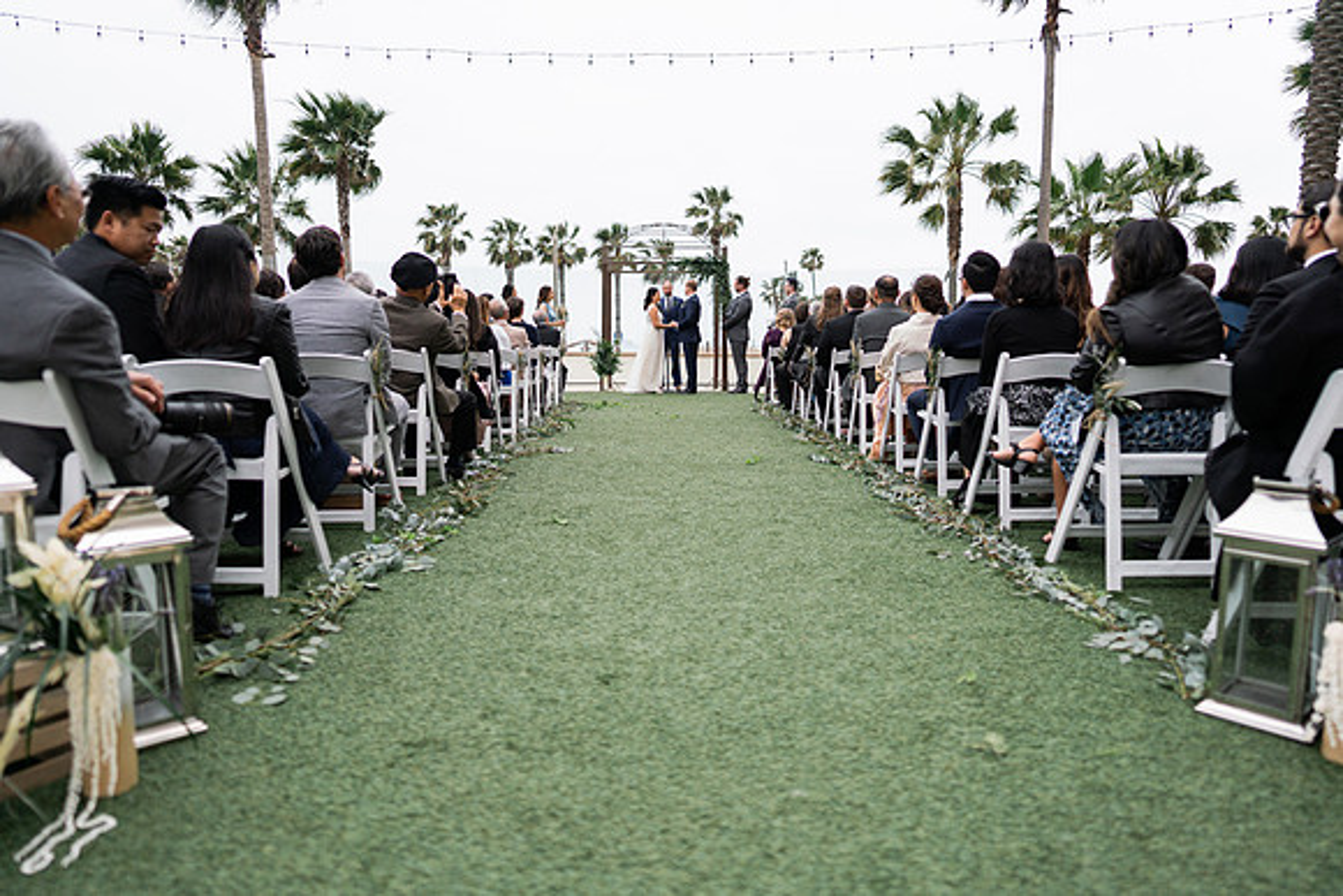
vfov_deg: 53.2
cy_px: 448
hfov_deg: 73.7
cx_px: 672
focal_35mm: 24
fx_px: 896
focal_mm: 24
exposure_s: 1/5000
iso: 160
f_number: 1.4
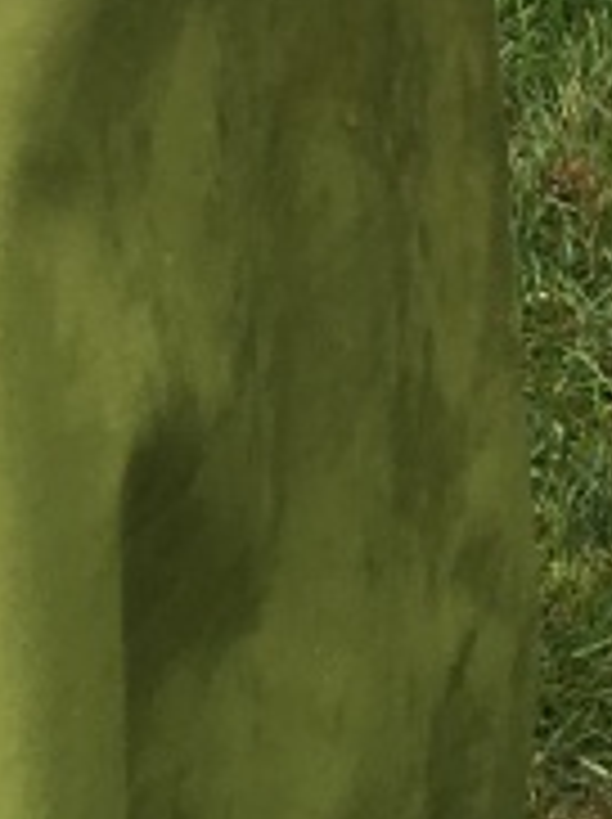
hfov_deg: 6.6
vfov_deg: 8.3
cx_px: 1282
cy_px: -1217
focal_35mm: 218
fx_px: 5151
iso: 25
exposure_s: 1/303
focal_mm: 4.15
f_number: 2.2
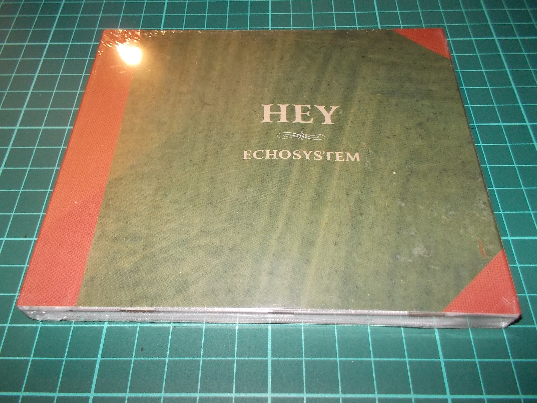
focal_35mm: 29
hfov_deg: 61.7
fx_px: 450
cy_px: 202
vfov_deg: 48.2
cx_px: 268
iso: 200
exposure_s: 1/30
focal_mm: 4.1
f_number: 3.3
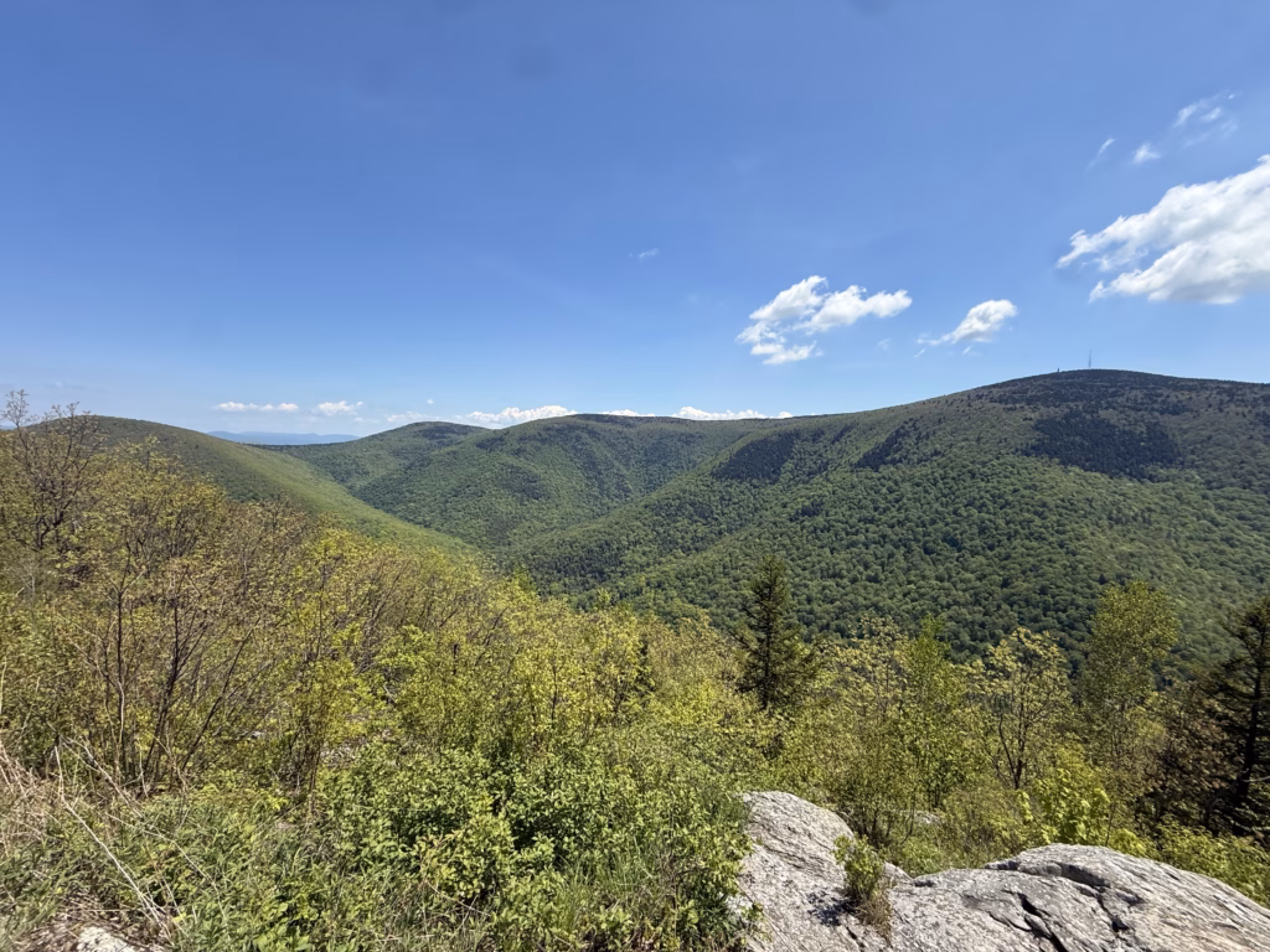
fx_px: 514
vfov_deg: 85.7
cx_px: 635
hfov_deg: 102.1
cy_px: 476
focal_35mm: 14
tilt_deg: -1.7
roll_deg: -2.1
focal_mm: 2.22
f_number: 2.2
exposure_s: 1/2092
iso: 50
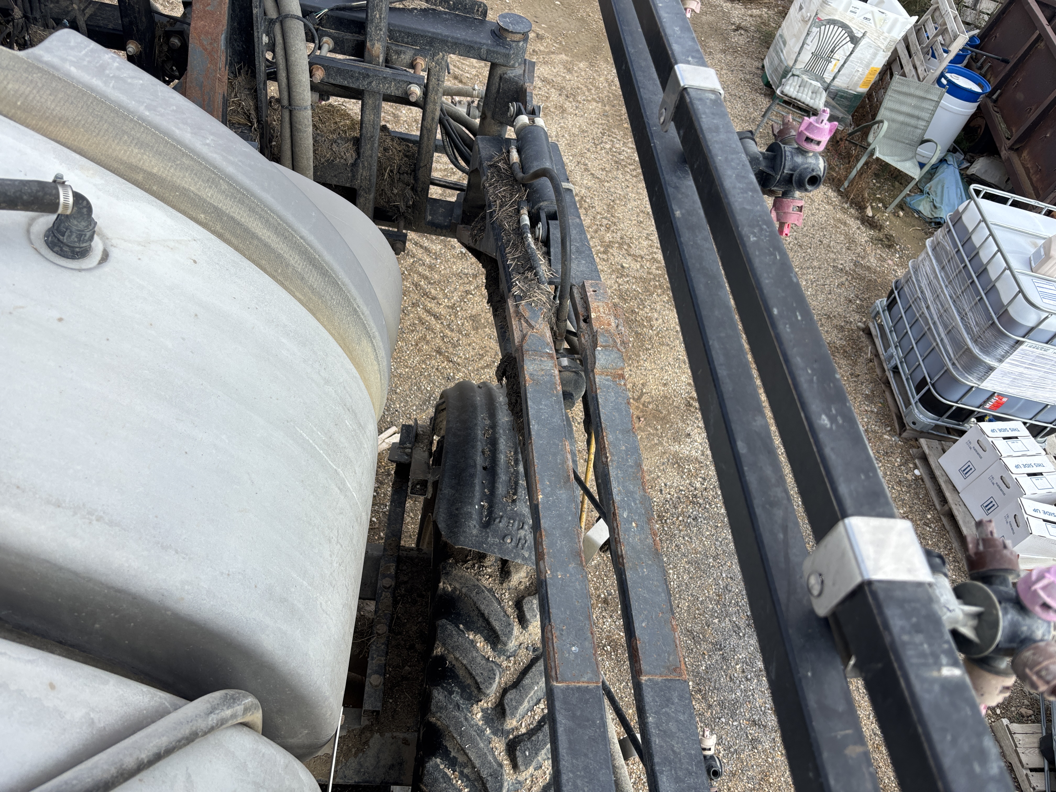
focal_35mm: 26
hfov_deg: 67.3
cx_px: 528
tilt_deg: -49.0
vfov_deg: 53.1
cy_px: 396
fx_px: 793
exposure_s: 1/1178
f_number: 1.6
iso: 50
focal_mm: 5.96
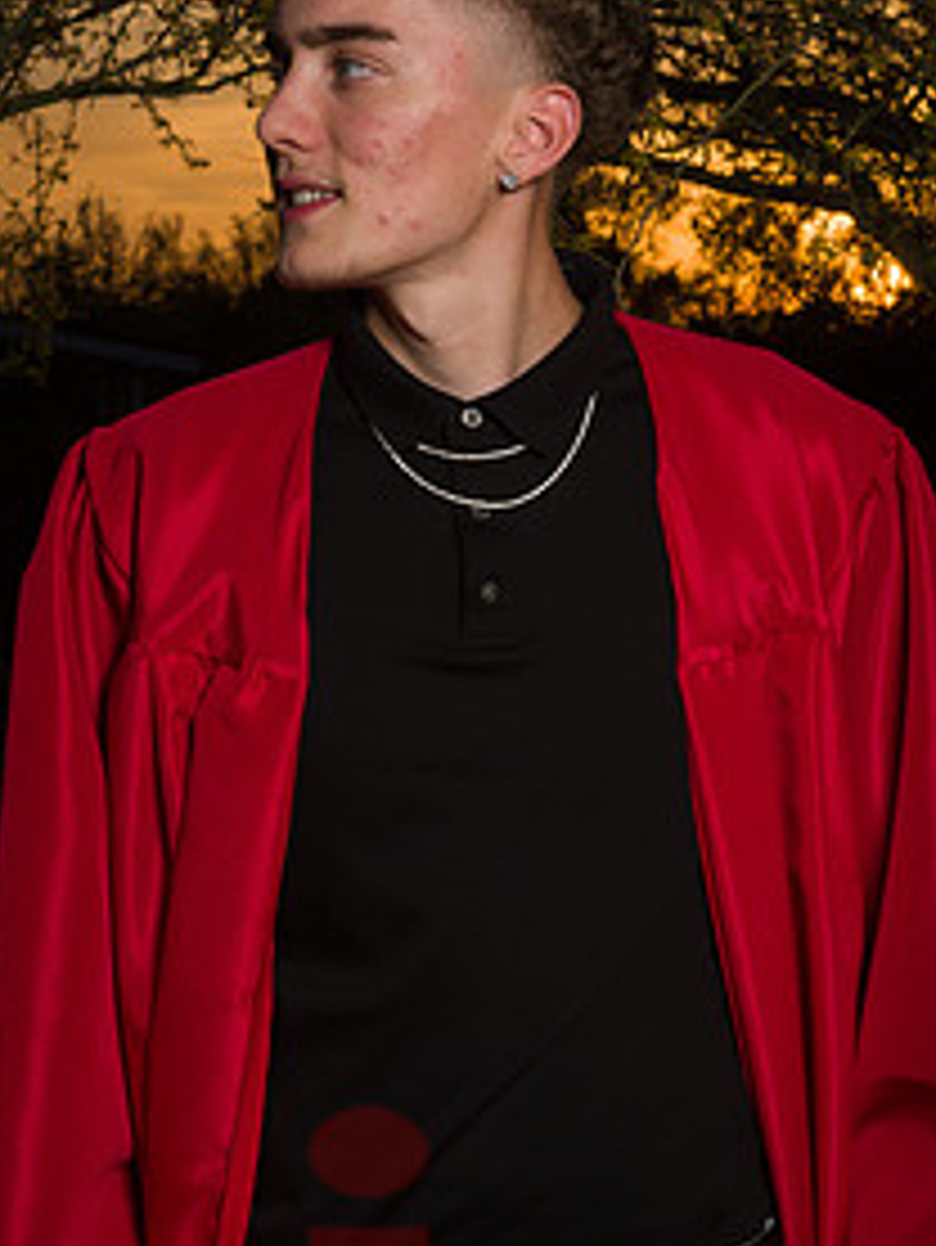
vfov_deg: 19.1
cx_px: 328
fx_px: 3711
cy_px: 720
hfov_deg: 14.4
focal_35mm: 103
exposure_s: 1/200
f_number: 16
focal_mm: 66
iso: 160
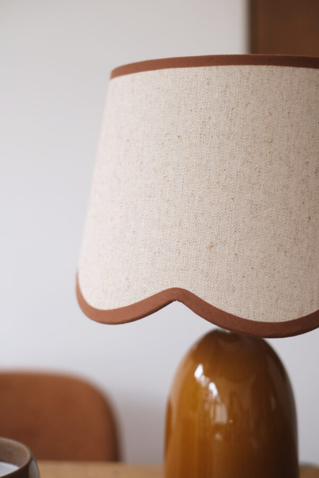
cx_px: 160
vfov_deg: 37.5
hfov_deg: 25.5
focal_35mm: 53
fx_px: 704
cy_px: 239
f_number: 2.8
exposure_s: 1/52
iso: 200
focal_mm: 35
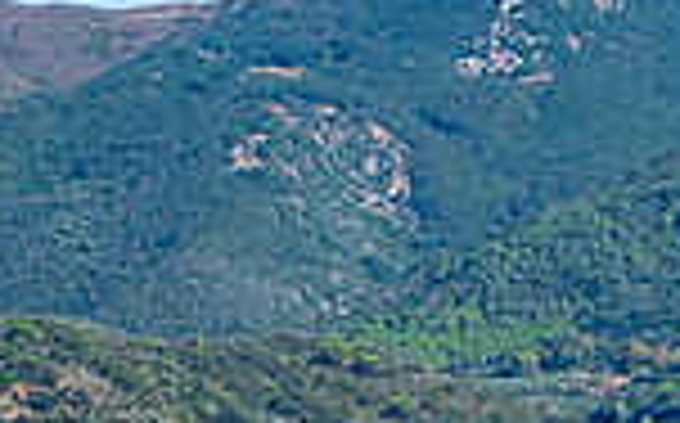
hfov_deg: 7.3
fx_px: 5128
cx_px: -585
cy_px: 388
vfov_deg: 4.7
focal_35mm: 277
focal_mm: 70
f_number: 8
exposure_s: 1/4000
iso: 1250
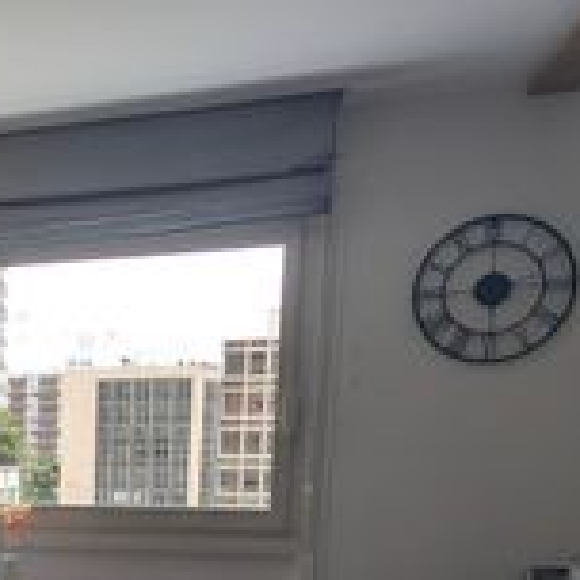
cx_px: -69
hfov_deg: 34.2
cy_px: 588
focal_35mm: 42
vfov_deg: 35.9
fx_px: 796
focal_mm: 2.02
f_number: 1.7
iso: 52
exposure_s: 1/169
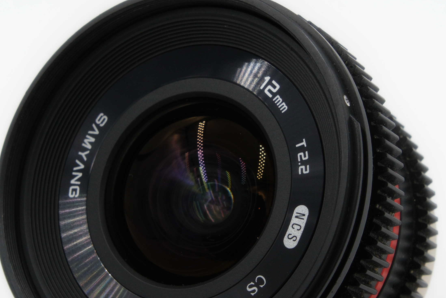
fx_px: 1821
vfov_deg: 9.3
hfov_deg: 14.0
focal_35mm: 147
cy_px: 137
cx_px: 222
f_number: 14
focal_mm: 55
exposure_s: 1/125
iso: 800
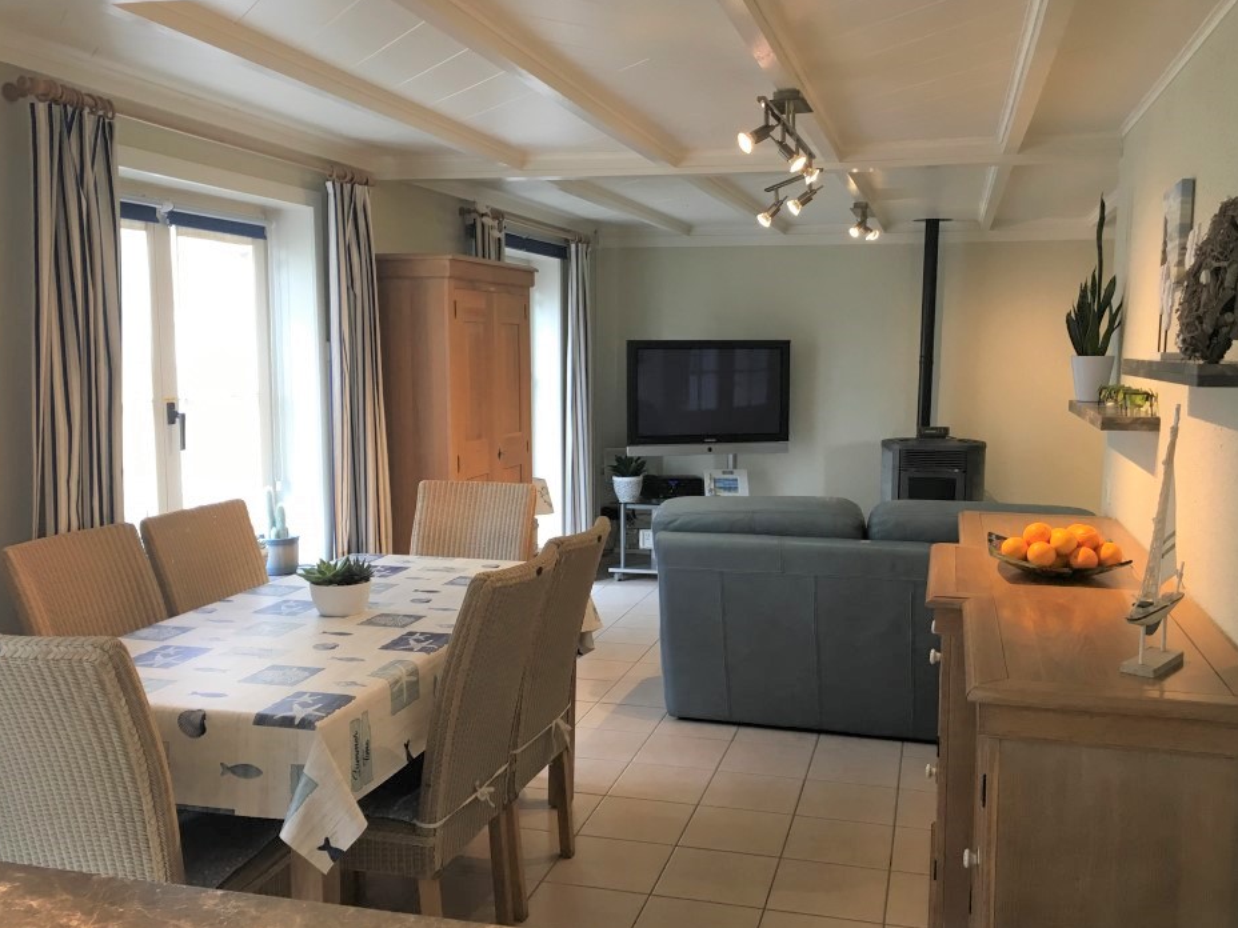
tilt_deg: -6.3
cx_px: 668
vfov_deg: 44.2
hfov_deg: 56.7
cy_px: 475
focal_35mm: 32
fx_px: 1144
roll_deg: +0.1
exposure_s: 1/33
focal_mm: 4.15
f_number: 2.2
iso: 64
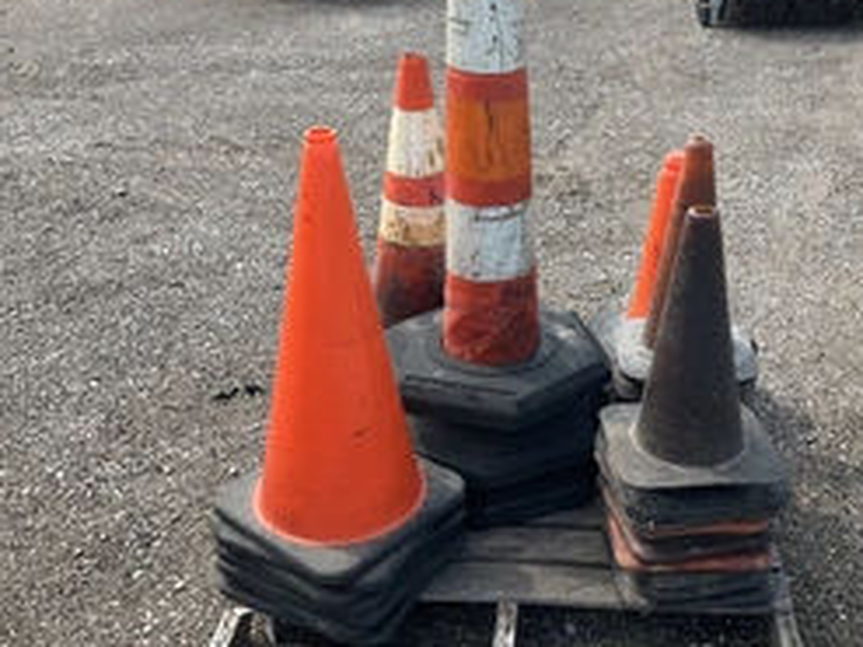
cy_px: 220
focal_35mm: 47
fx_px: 1171
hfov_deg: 40.3
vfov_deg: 30.6
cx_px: 517
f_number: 1.8
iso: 25
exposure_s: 1/574
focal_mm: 3
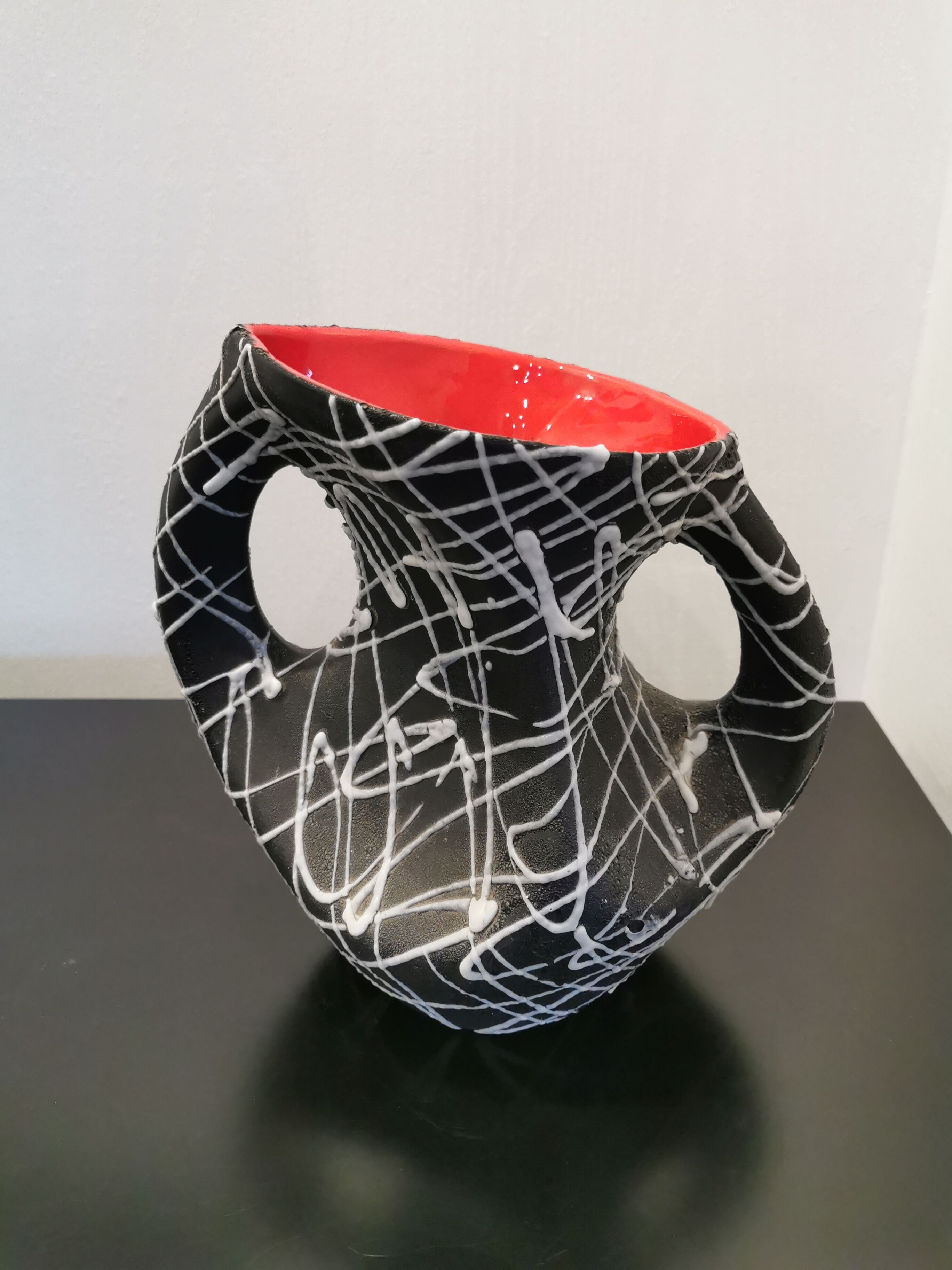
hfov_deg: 51.4
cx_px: 476
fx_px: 990
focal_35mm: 27
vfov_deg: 65.3
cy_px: 635
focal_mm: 5.58
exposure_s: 1/50
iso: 250
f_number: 1.8
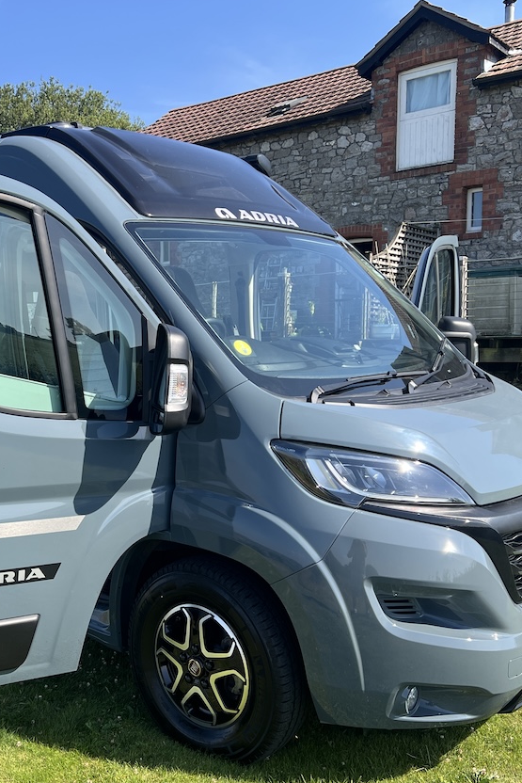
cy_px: 419
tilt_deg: -1.7
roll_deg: +0.8
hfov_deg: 33.8
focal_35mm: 39
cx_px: 159
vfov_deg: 49.5
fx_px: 848
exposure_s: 1/1645
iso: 50
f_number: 1.5
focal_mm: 5.7
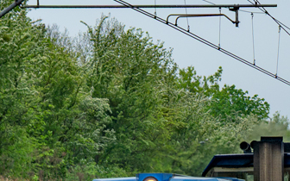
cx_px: 391
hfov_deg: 7.4
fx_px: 2221
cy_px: 156
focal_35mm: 281
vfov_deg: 4.7
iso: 640
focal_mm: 58
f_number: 7.1
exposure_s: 1/320
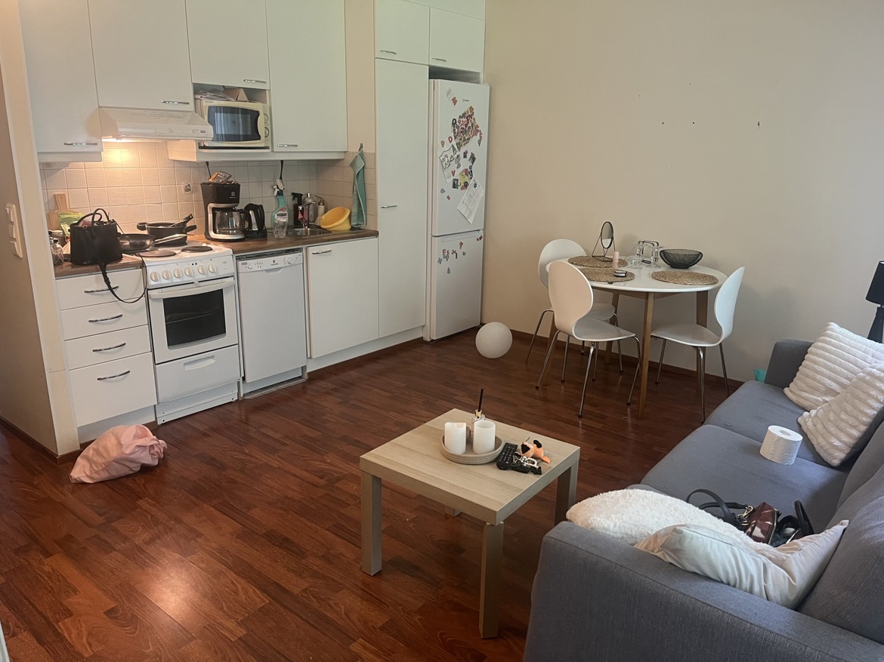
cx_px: 442
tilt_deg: -16.8
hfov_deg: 67.3
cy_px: 331
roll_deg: -1.6
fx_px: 664
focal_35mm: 26
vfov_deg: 53.0
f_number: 1.6
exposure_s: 1/50
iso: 500
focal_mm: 5.1
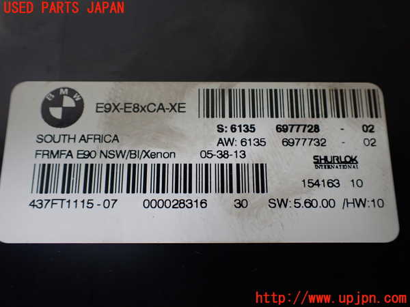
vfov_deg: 46.8
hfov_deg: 60.0
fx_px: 355
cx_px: 205
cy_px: 154
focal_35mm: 30
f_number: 2.3
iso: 250
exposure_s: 1/125
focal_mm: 5.4
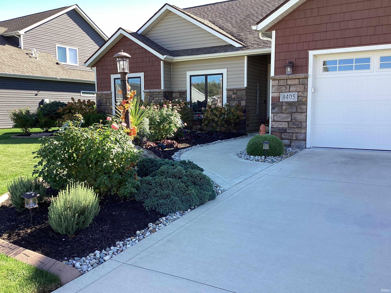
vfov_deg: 45.4
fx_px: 350
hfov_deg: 58.4
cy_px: 146
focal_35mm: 31
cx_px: 196
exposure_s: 1/244
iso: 25
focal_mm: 3.3
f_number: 2.4
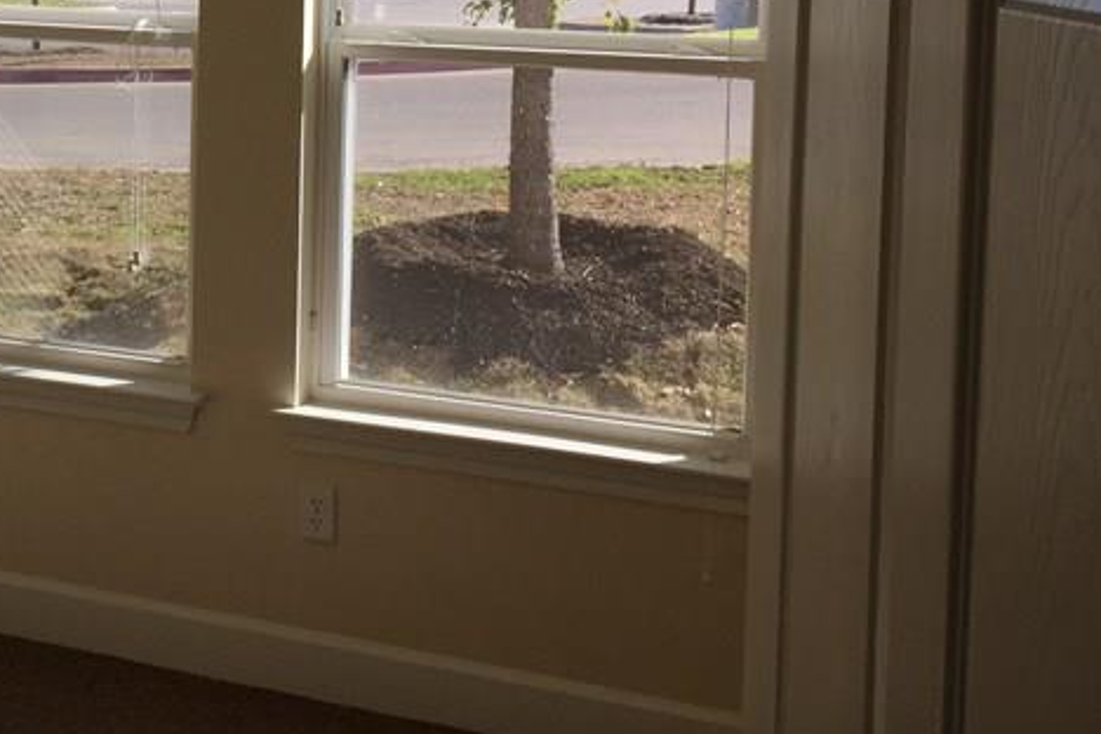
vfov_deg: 20.1
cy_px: 26
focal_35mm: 66
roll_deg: -2.0
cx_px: 40
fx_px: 2018
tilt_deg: -5.4
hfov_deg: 28.9
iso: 32
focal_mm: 4.15
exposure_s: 1/719
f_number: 2.2
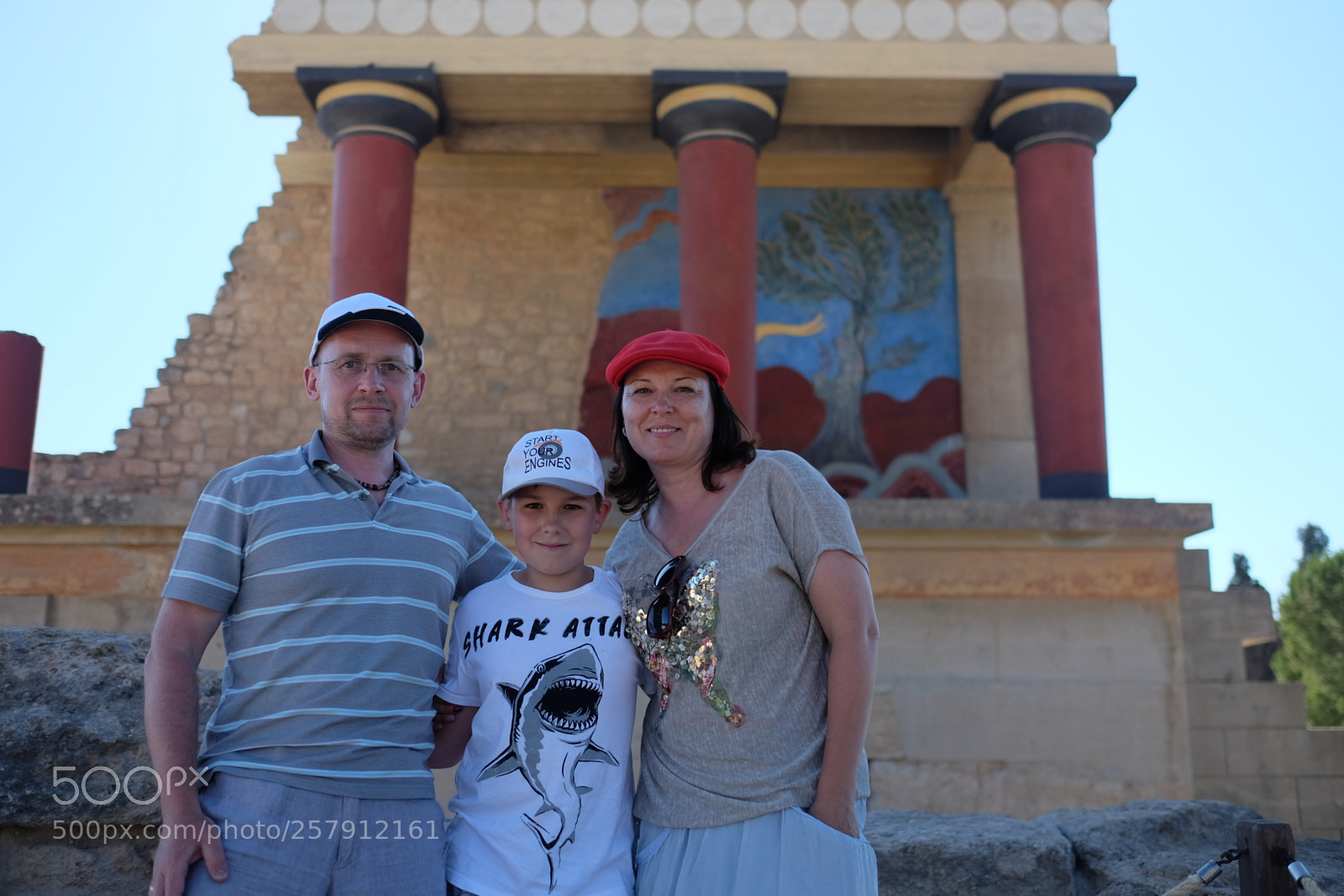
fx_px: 1307
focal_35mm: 35
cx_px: 672
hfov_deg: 54.4
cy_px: 448
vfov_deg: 37.9
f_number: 1.8
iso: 400
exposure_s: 1/1600
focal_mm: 23
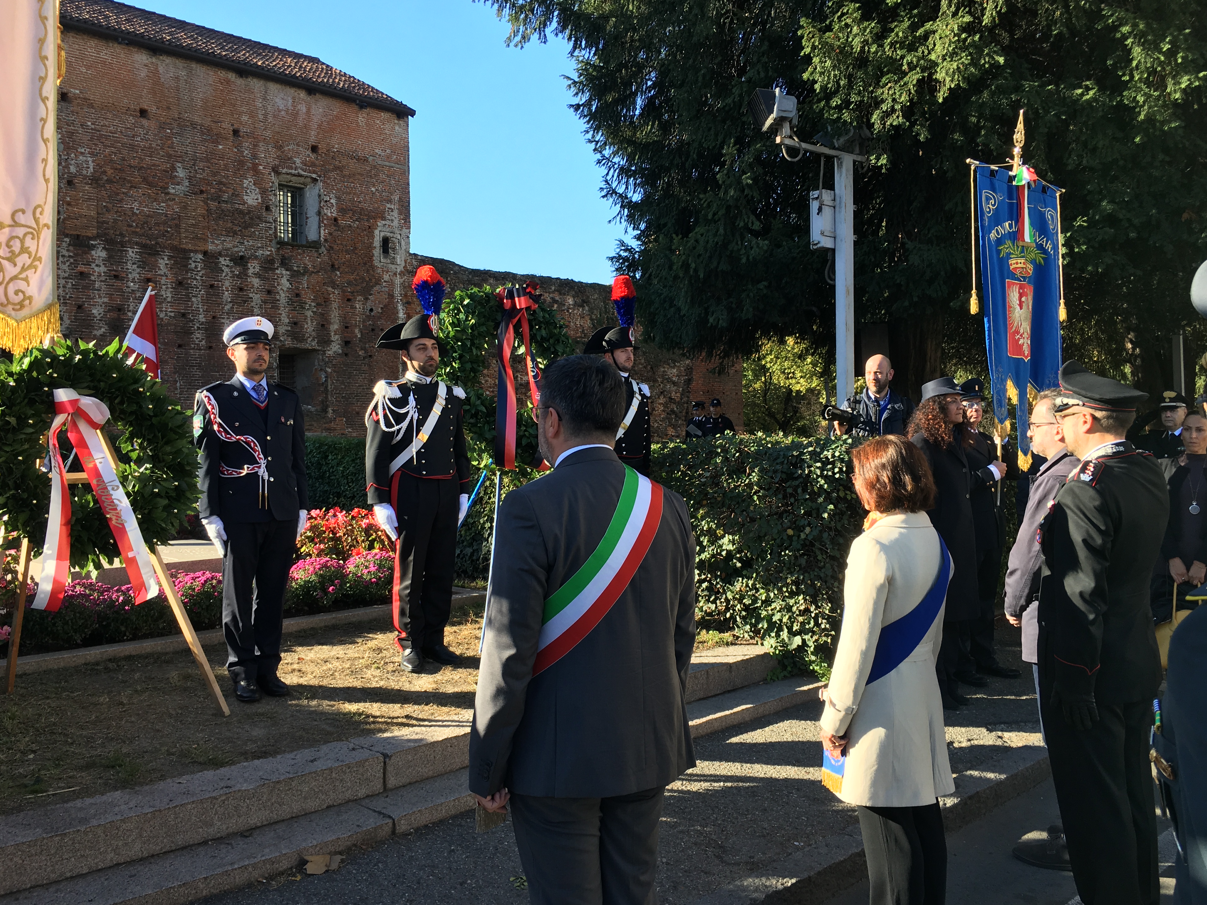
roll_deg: +0.2
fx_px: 1046
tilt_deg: -0.1
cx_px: 600
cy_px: 441
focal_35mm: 30
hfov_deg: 60.0
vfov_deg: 46.8
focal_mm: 4.15
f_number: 2.2
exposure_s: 1/348
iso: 25
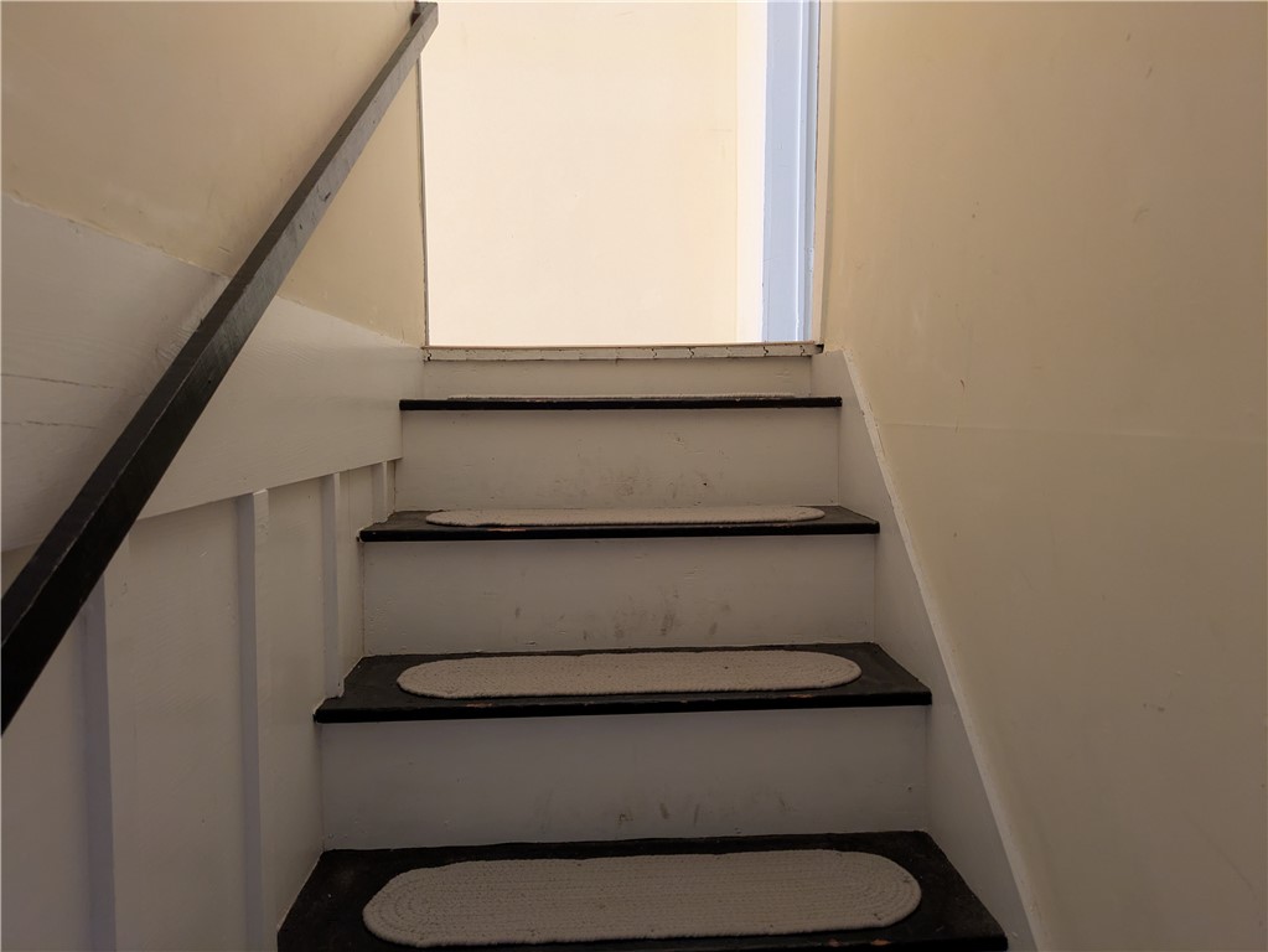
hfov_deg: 69.4
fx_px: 916
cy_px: 476
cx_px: 634
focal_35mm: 25
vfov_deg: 54.9
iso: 412
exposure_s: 1/40
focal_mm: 5.43
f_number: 1.89
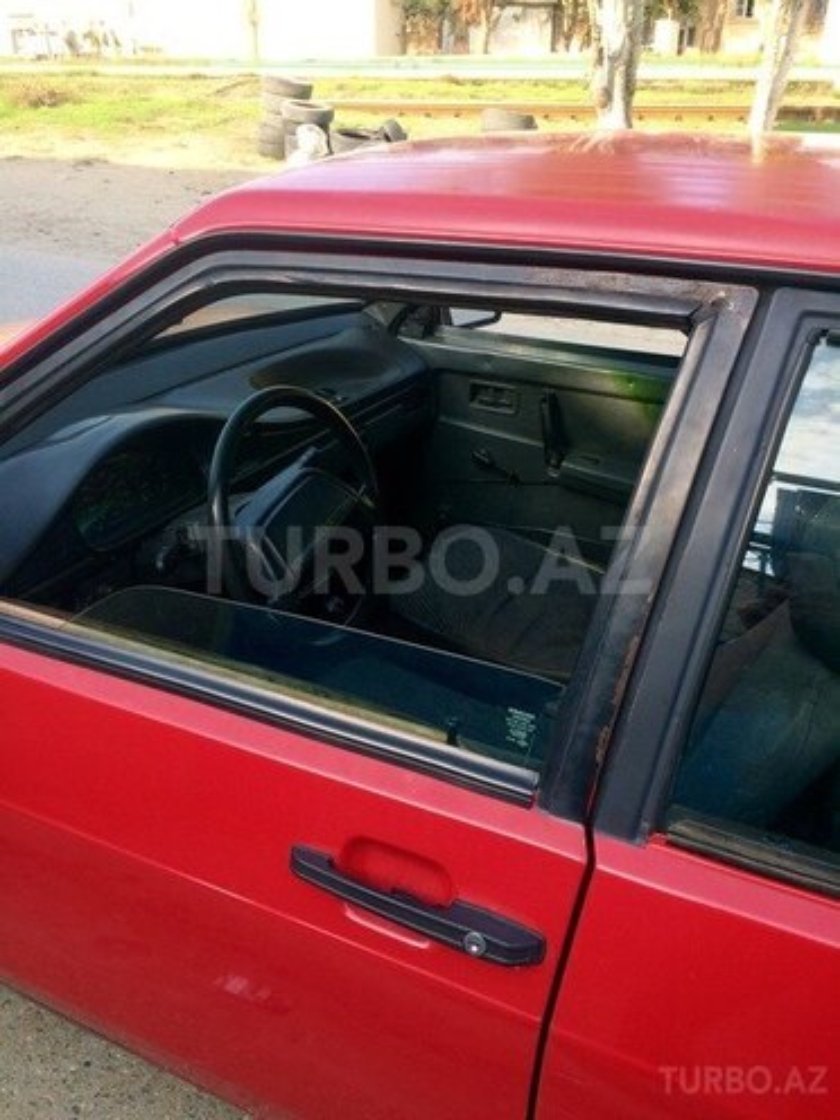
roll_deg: -1.0
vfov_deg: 61.7
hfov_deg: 48.2
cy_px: 560
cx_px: 420
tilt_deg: -26.7
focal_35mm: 29
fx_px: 938
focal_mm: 4.15
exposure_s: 1/360
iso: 32
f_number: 2.2
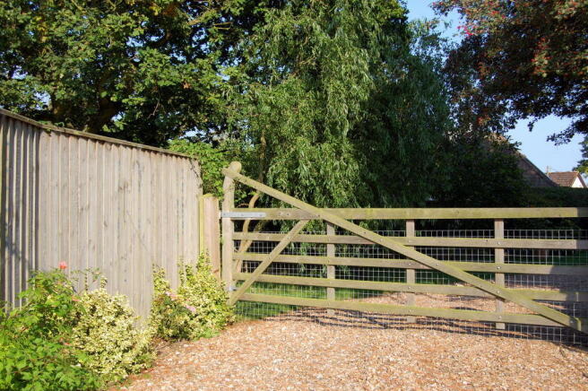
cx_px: 294
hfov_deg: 43.6
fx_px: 734
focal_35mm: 45
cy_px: 196
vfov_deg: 29.8
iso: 200
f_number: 8
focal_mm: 30
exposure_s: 1/250
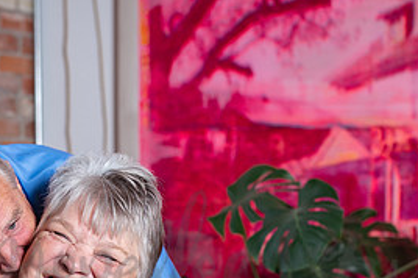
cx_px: 119
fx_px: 1322
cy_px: 258
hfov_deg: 17.9
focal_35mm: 114
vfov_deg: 11.9
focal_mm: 50
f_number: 3.2
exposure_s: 1/200
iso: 400
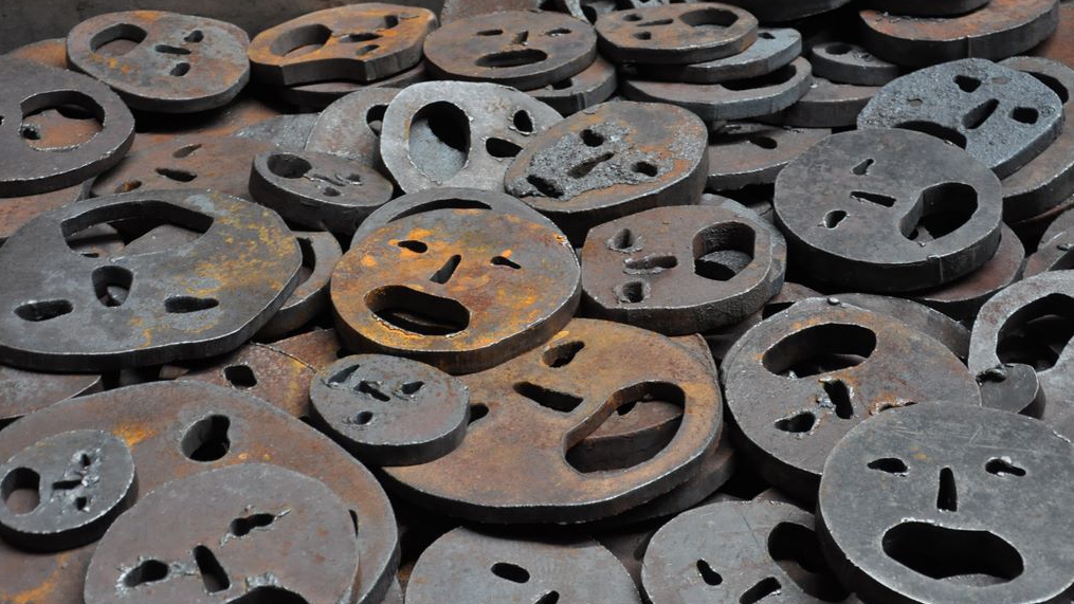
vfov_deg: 15.9
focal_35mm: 76
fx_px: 2164
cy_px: 316
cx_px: 536
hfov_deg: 27.9
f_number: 4.8
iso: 1600
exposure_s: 1/6
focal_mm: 48
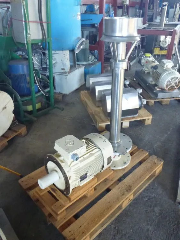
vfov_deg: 63.4
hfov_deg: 49.8
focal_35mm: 28
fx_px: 194
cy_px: 120
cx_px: 90
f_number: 3.3
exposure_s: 1/30
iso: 800
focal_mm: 4.9
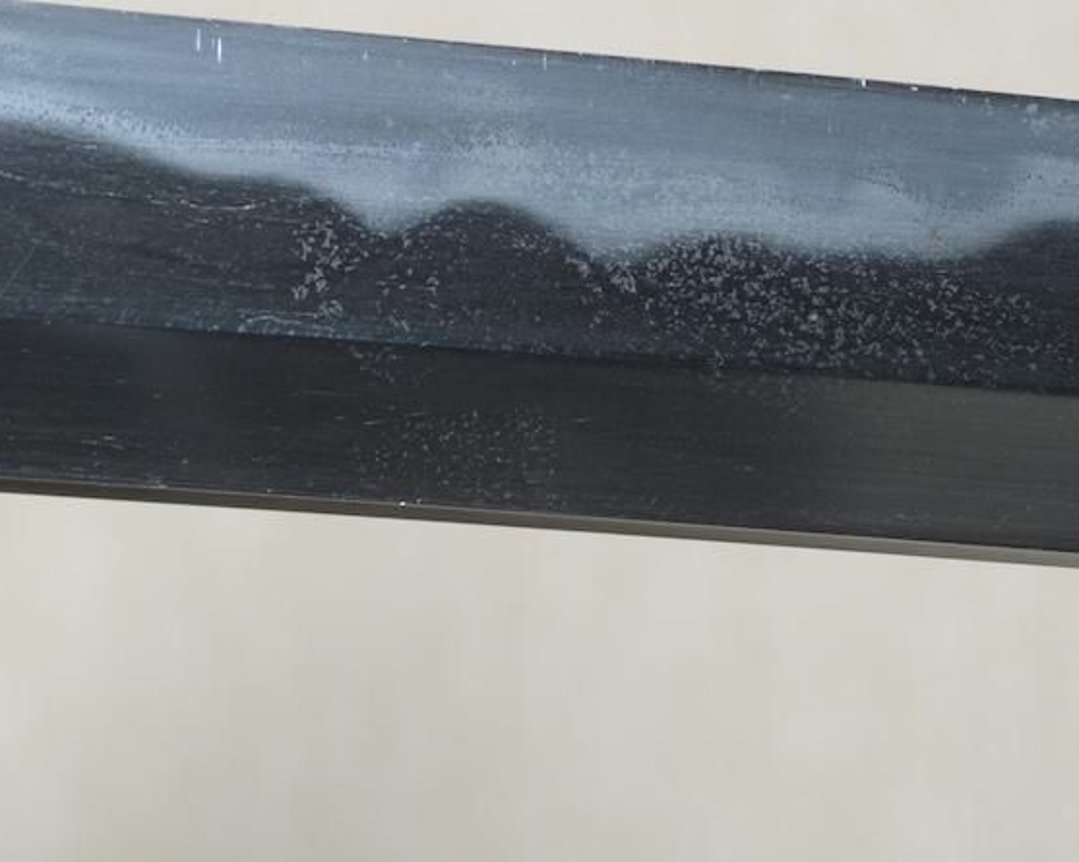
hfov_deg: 5.8
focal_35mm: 336
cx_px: 415
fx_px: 10730
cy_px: 78
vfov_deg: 4.6
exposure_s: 1/2
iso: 400
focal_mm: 95
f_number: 11
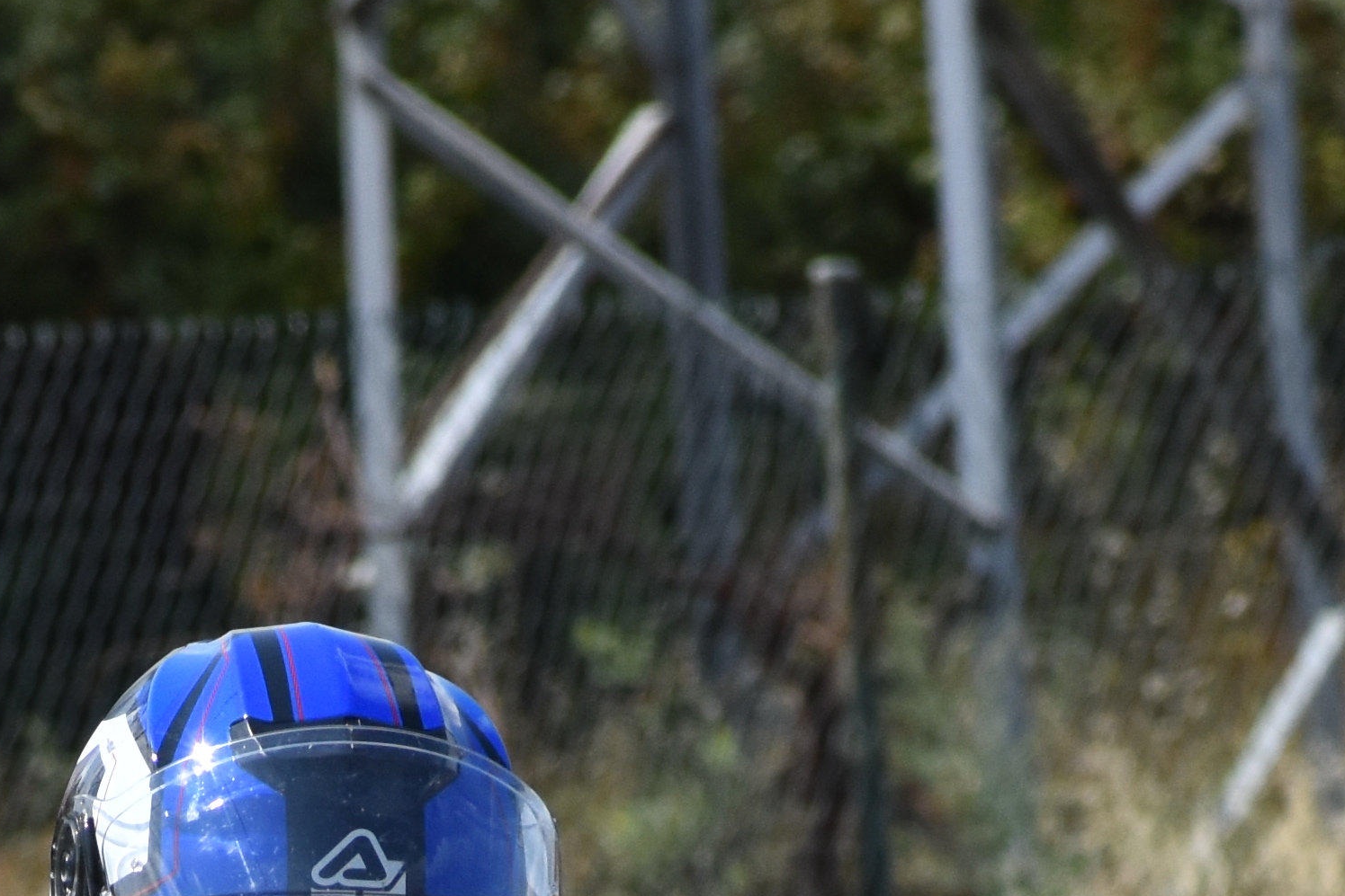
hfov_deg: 2.1
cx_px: 298
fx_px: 37101
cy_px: 1789
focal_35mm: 993
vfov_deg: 1.4
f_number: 7.1
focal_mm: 165
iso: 400
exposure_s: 1/2000
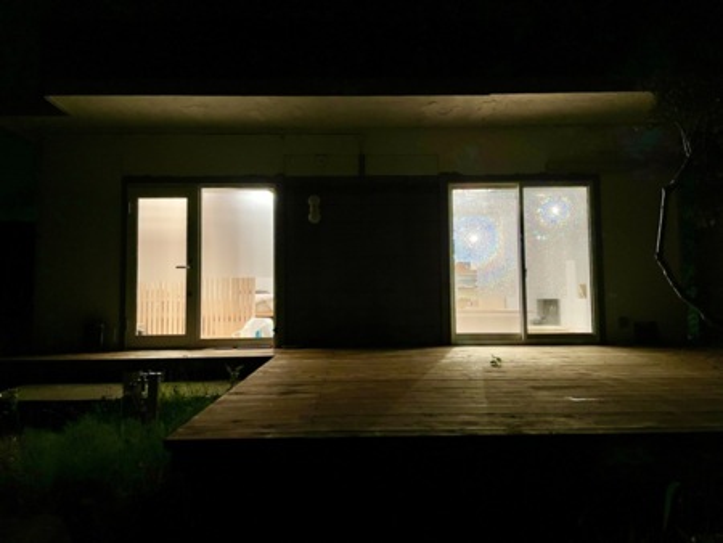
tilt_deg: +3.7
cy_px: 272
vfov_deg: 53.1
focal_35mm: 26
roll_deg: +0.6
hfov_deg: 67.3
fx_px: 543
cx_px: 362
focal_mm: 4.2
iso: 500
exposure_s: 1/25
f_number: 1.6
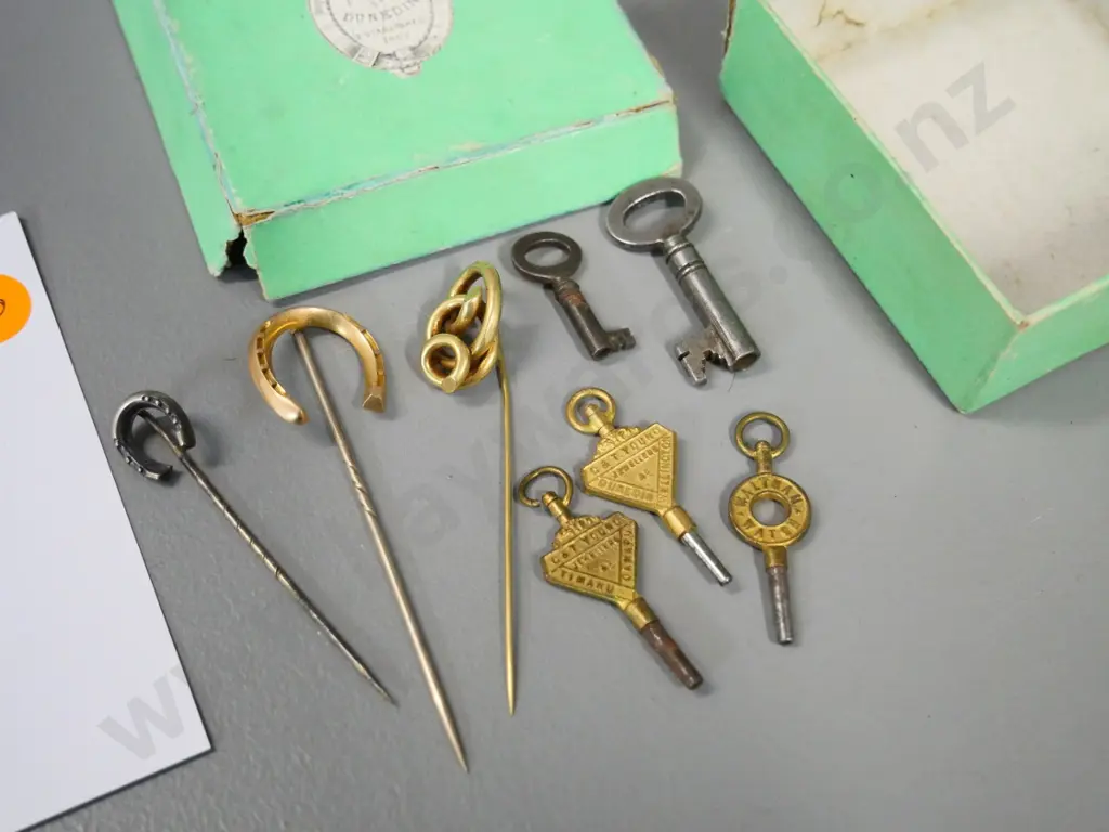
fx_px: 1410
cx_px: 554
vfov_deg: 32.9
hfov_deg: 42.9
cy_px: 416
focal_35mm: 44
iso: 3200
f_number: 4.2
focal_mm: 22
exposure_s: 1/100
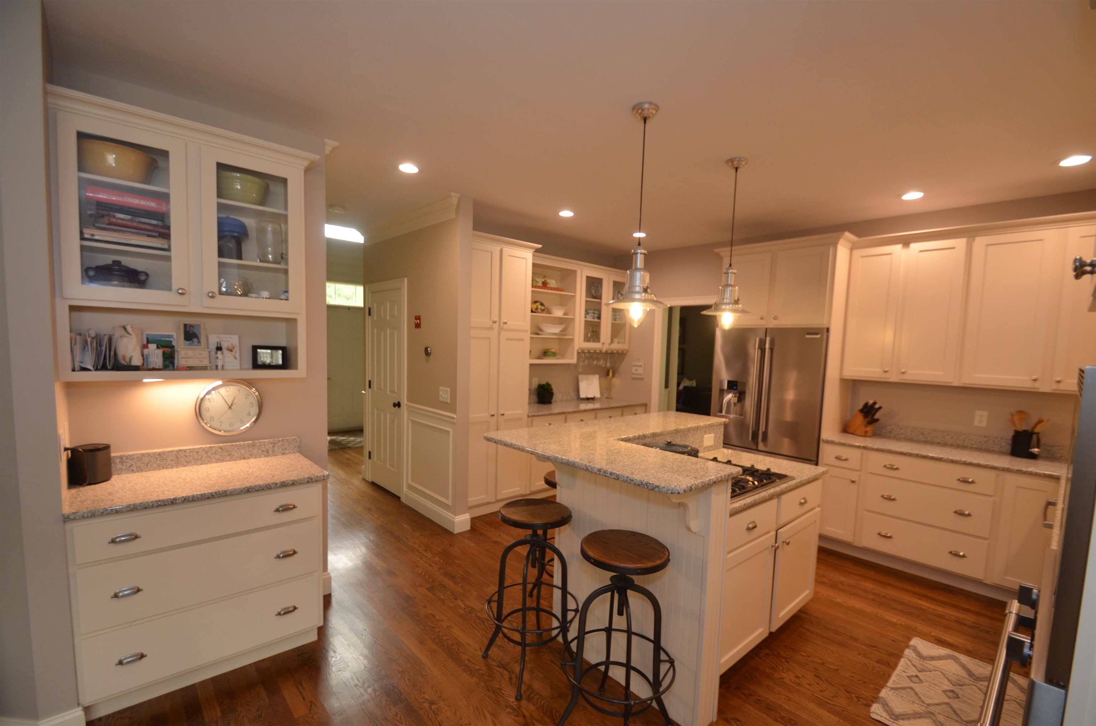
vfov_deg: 77.1
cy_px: 363
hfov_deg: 100.5
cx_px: 548
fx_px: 456
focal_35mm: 15
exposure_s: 1/60
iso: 450
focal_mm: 10
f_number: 4
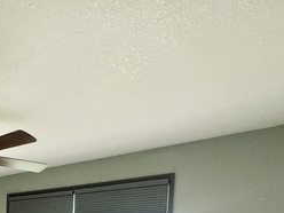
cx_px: -29
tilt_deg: -5.2
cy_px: 268
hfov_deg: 41.7
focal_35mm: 35
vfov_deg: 32.2
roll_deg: -2.0
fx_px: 287
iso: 100
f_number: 1.8
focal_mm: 1.57
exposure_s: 1/99
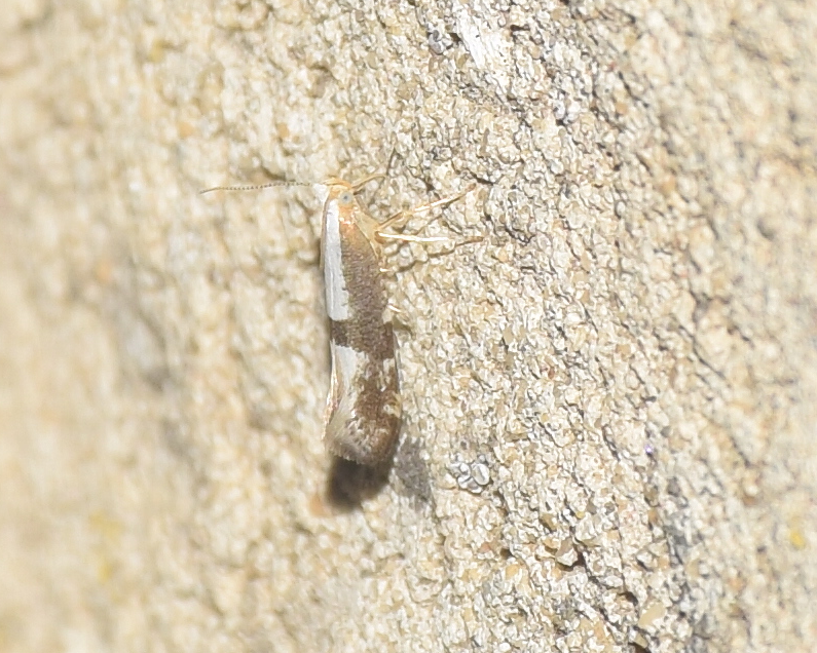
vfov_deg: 10.7
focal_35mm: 145
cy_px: 328
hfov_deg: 13.3
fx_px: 3496
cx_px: 381
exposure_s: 1/160
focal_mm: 85
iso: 125
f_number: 11
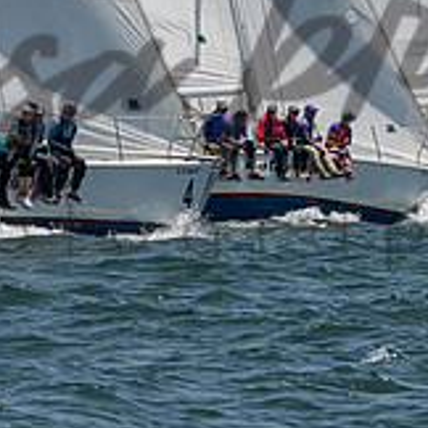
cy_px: 33
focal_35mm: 789
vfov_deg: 2.2
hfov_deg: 2.2
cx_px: 439
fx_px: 11037
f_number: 8
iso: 400
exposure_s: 1/3200
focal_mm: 260
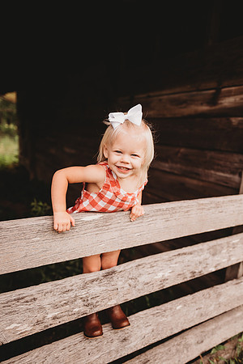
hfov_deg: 53.1
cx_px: 122
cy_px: 182
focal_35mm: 24
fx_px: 243
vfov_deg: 73.7
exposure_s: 1/1000
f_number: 2.2
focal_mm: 24
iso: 100
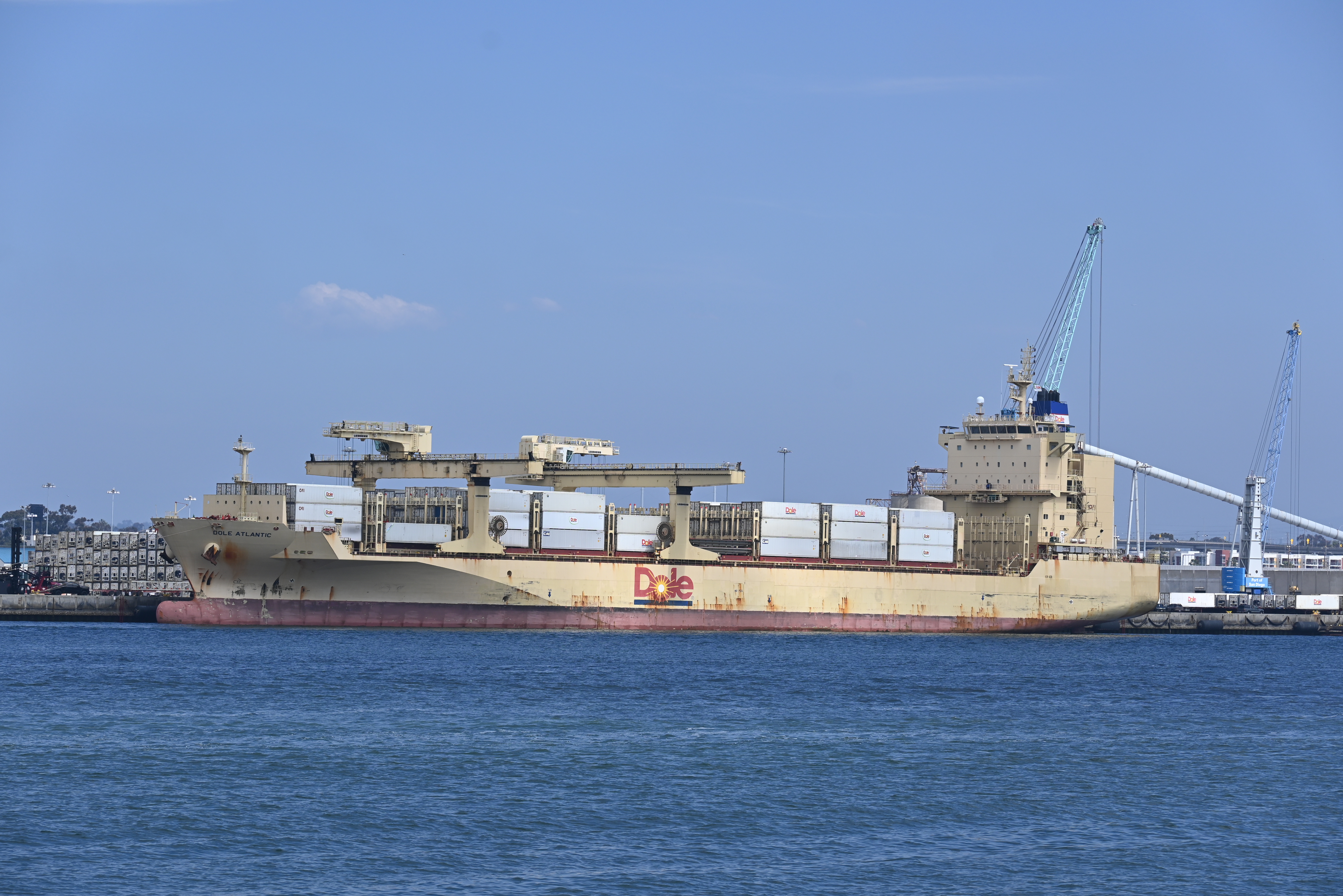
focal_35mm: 123
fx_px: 4588
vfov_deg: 11.1
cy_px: 448
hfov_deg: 16.7
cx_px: 672
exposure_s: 1/500
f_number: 8
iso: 100
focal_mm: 82
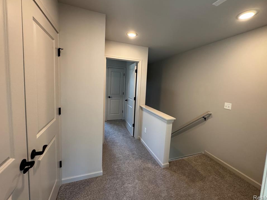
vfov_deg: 81.7
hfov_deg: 98.1
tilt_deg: -5.5
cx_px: 139
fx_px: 116
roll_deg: -3.5
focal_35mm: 15
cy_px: 95
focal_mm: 2.22
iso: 320
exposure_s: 1/120
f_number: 2.2
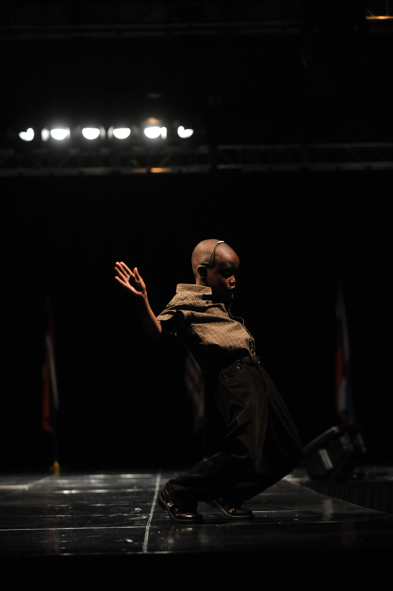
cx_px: 196
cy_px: 296
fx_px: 1672
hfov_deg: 13.4
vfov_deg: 20.0
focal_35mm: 102
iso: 2000
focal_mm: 102
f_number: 3.5
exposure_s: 1/800
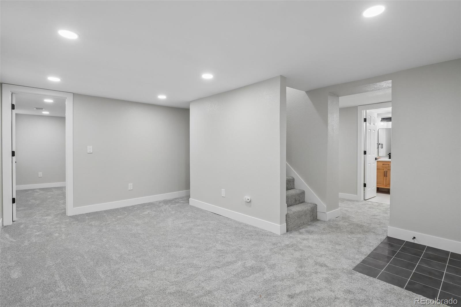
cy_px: 154
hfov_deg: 95.0
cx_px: 230
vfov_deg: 72.0
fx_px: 211
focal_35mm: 16
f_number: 8
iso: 500
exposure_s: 1/30
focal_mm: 11
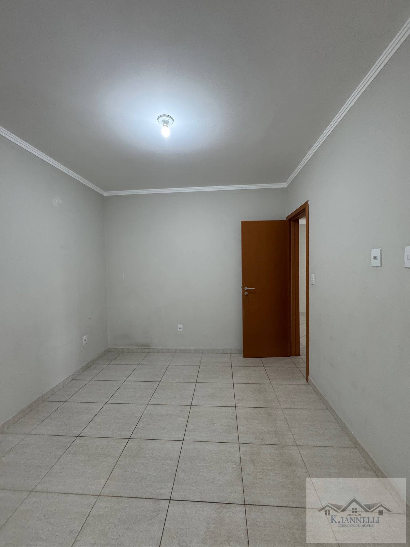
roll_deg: +0.9
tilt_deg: -2.4
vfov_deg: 102.1
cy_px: 274
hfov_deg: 85.7
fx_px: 221
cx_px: 205
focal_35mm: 14
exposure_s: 1/60
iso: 500
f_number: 2.2
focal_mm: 2.22
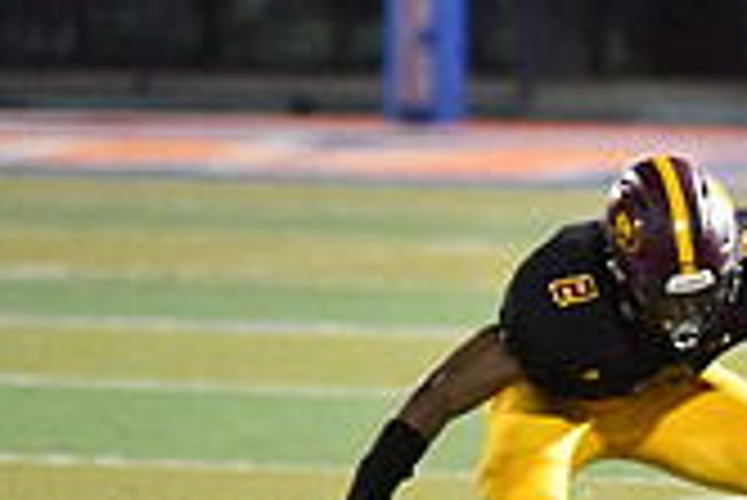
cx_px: 968
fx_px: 12315
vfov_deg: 2.3
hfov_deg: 3.5
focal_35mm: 593
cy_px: 250
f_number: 2.8
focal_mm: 170
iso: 20000
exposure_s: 1/3200
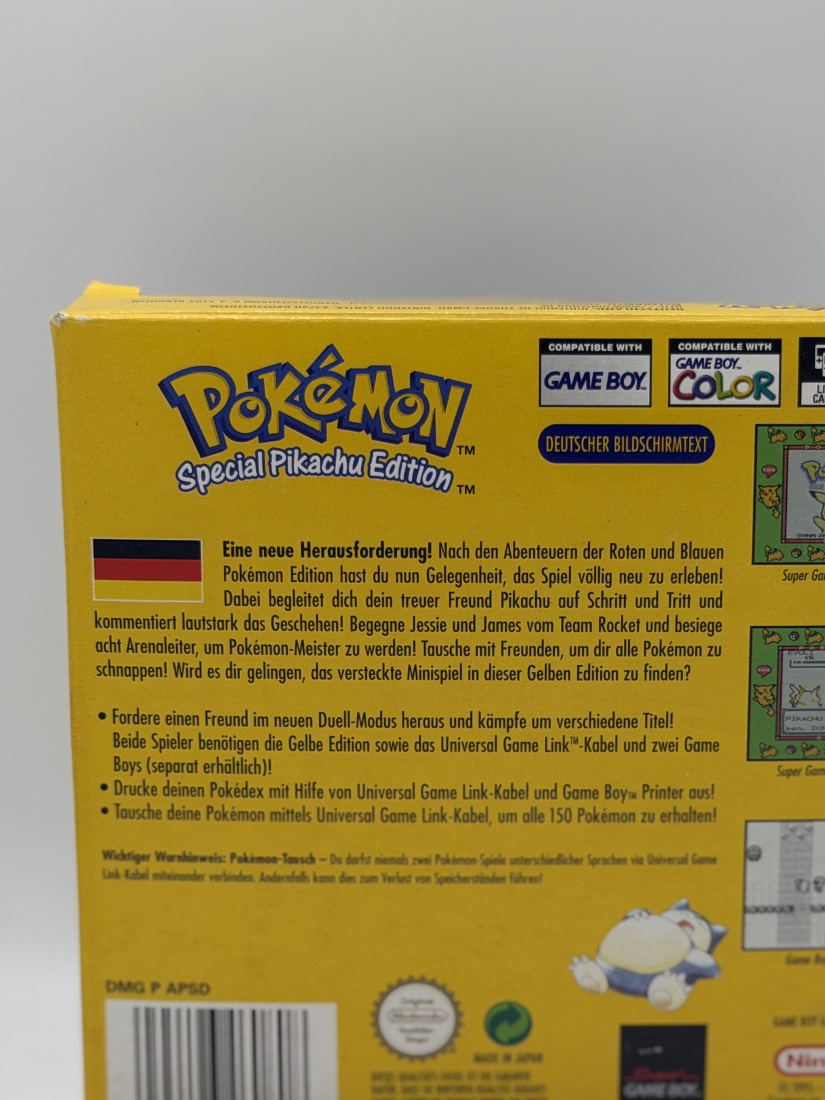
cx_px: 543
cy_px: 728
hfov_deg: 20.7
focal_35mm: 71
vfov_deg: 27.2
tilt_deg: -8.1
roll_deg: -0.2
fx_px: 2256
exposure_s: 1/271
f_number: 1.78
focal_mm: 6.76
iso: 64
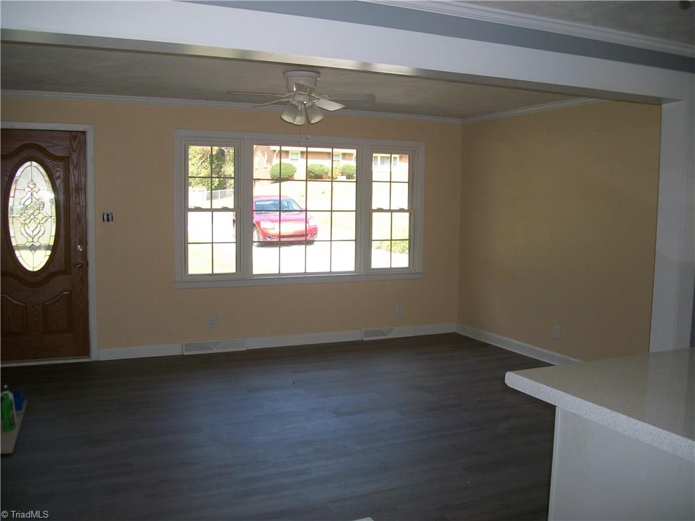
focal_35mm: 32
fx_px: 642
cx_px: 348
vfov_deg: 44.2
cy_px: 260
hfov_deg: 56.8
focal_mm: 5.7
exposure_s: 1/160
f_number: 2.9
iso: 80
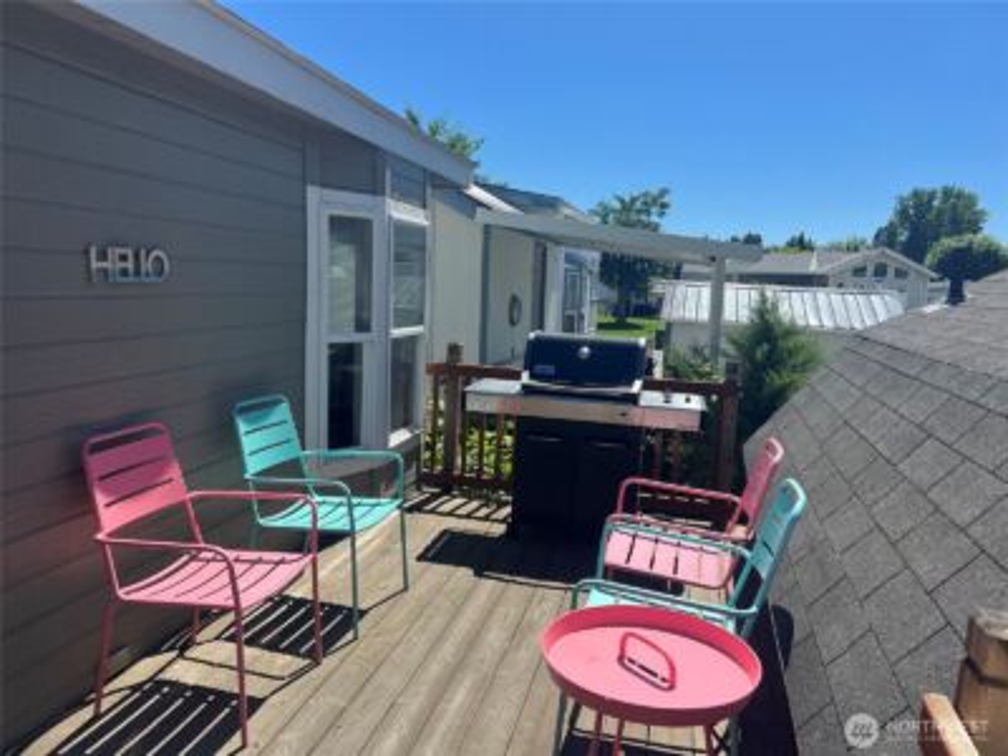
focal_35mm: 26
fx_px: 757
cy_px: 378
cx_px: 504
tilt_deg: -7.7
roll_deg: -1.4
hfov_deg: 67.3
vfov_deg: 53.1
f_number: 1.5
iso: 50
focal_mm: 5.7
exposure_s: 1/3968
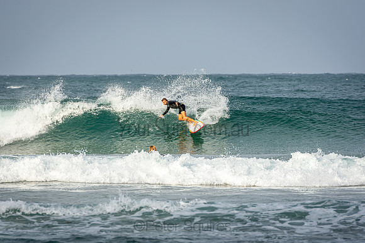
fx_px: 3147
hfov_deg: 6.6
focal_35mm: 310
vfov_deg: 4.4
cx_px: 182
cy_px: 122
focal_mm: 200
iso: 200
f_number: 5
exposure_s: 1/2000
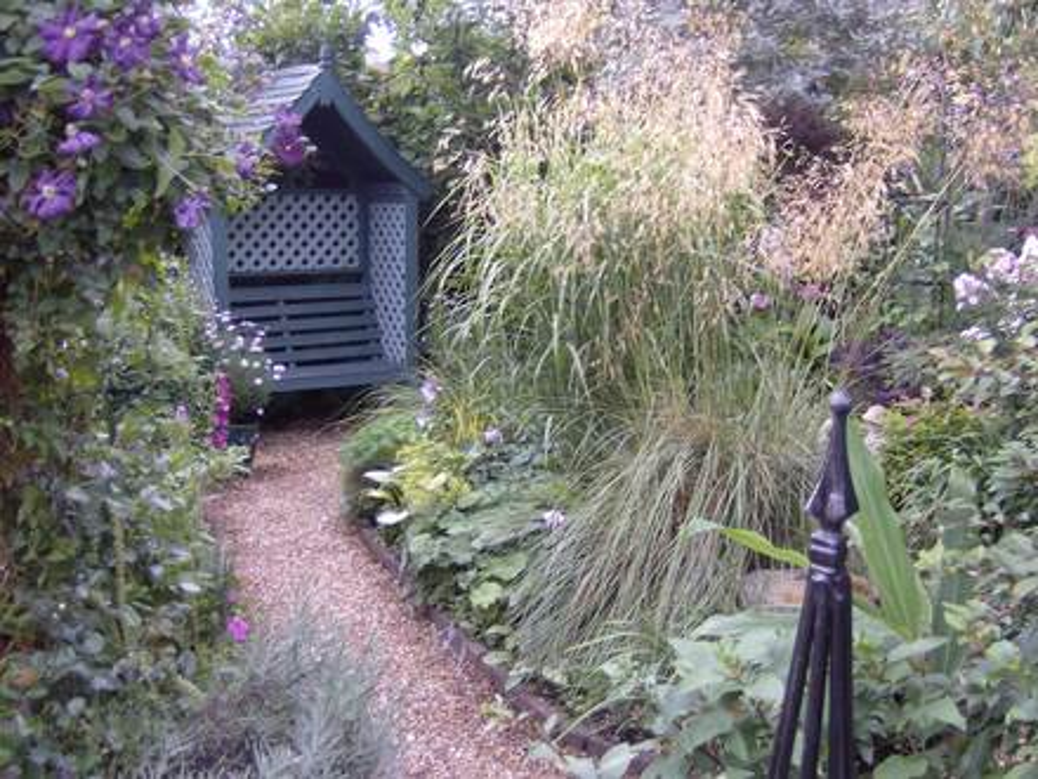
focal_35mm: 36
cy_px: 390
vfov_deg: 39.7
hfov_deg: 51.4
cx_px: 519
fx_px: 1080
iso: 100
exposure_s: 1/69
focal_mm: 6
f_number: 2.8
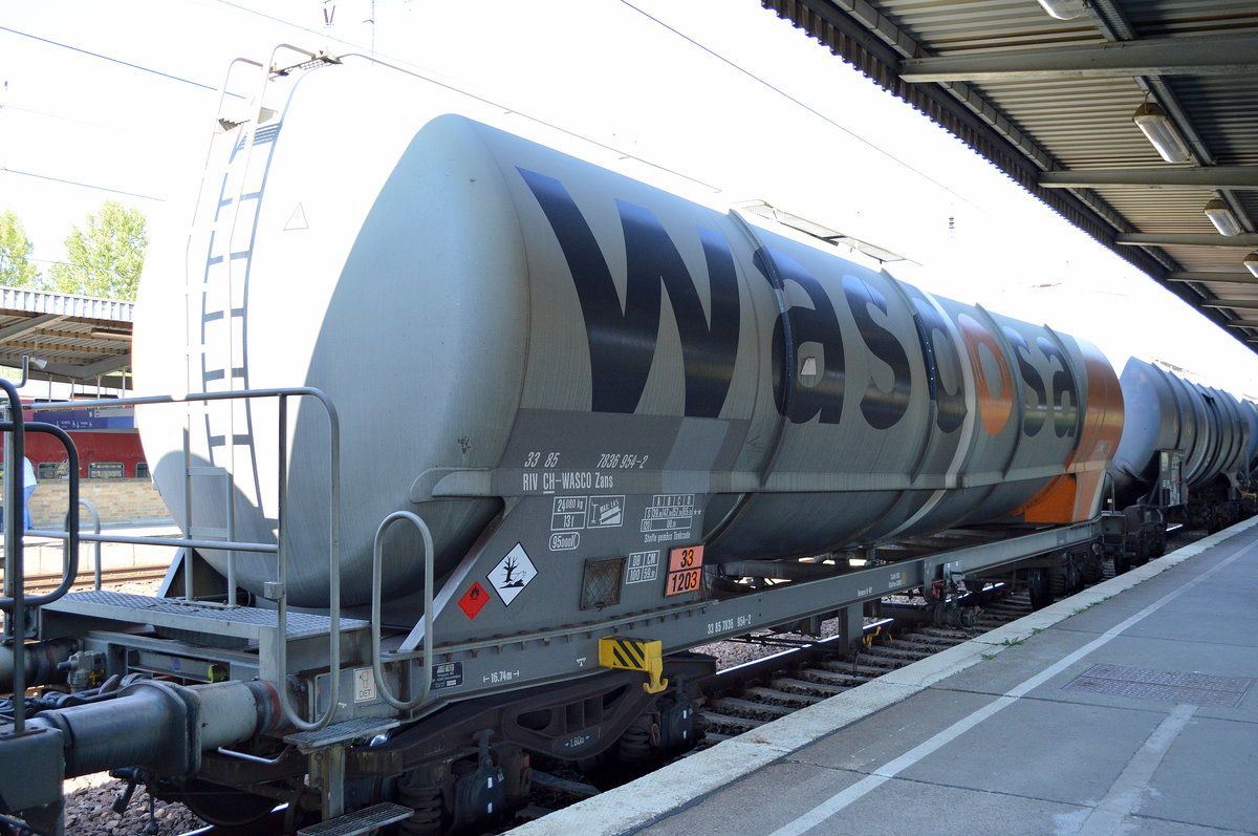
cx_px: 629
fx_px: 1047
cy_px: 418
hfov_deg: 62.0
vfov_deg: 43.5
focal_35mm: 30
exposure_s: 1/500
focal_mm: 20
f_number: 3.8
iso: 640
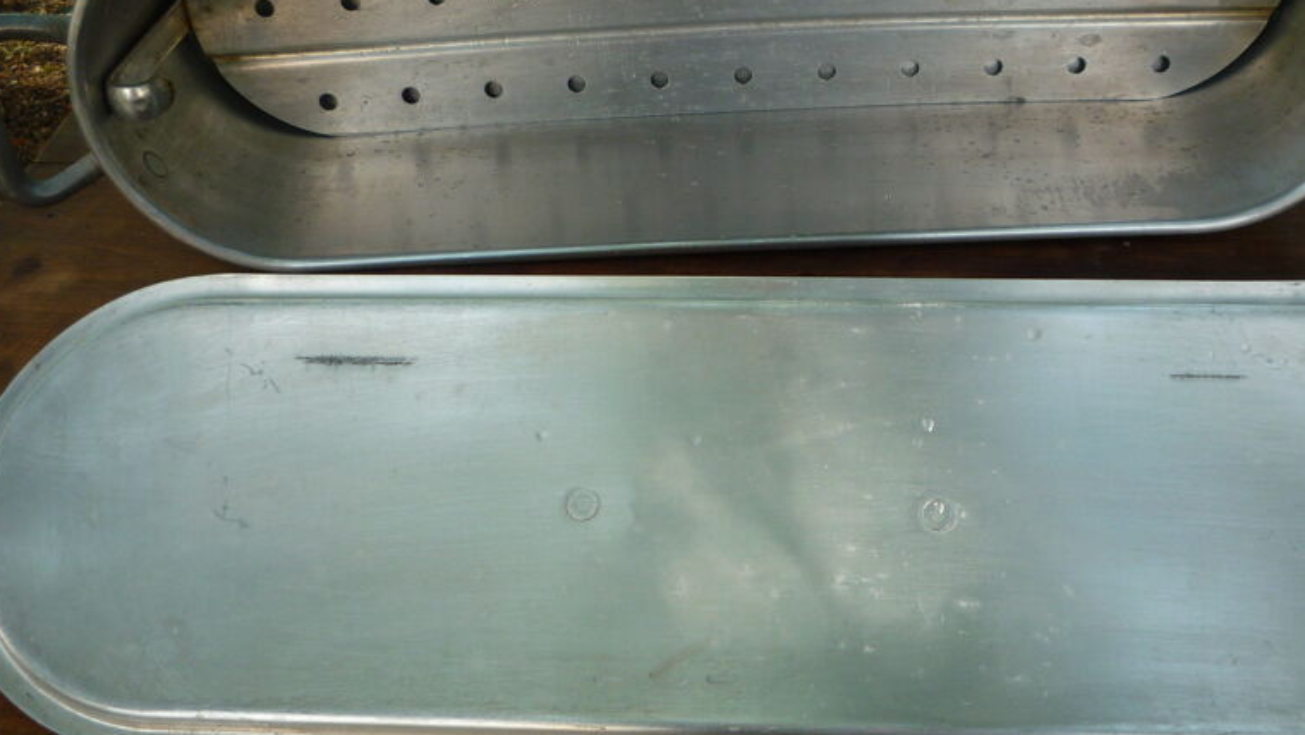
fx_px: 1488
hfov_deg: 47.2
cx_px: 752
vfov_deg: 27.7
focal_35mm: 43
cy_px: 405
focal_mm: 5.2
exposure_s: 1/100
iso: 100
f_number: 3.3
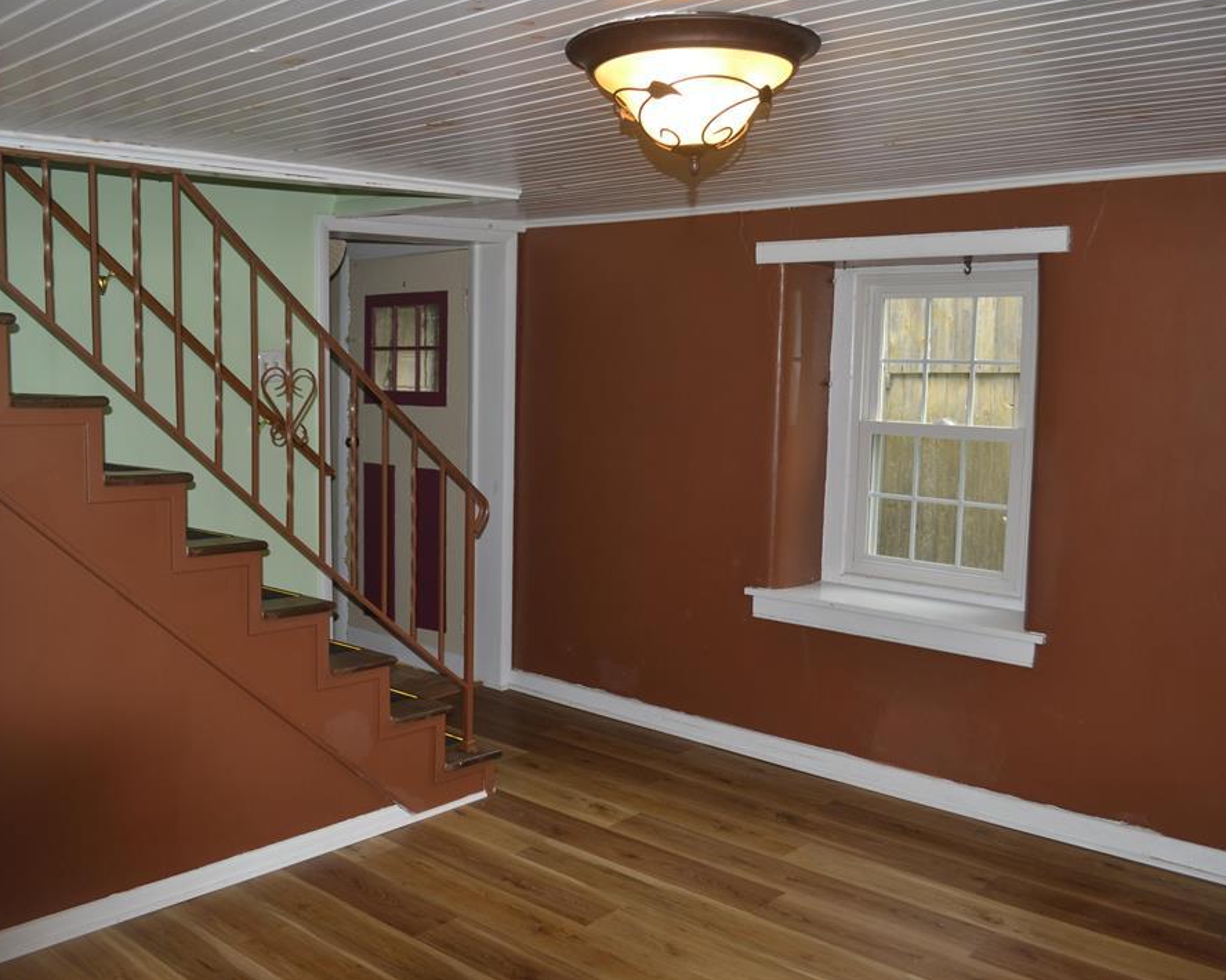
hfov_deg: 57.2
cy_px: 483
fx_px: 1125
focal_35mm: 31
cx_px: 577
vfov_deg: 47.1
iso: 100
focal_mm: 18
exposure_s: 1/60
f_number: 3.5
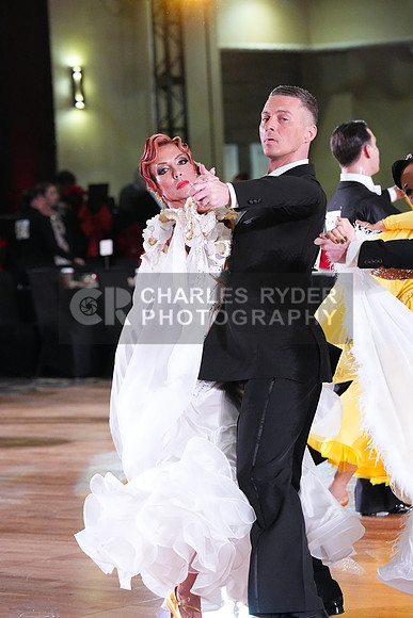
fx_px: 2562
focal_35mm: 149
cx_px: 206
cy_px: 309
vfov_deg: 13.8
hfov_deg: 9.2
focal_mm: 149
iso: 10000
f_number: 5.6
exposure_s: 1/400
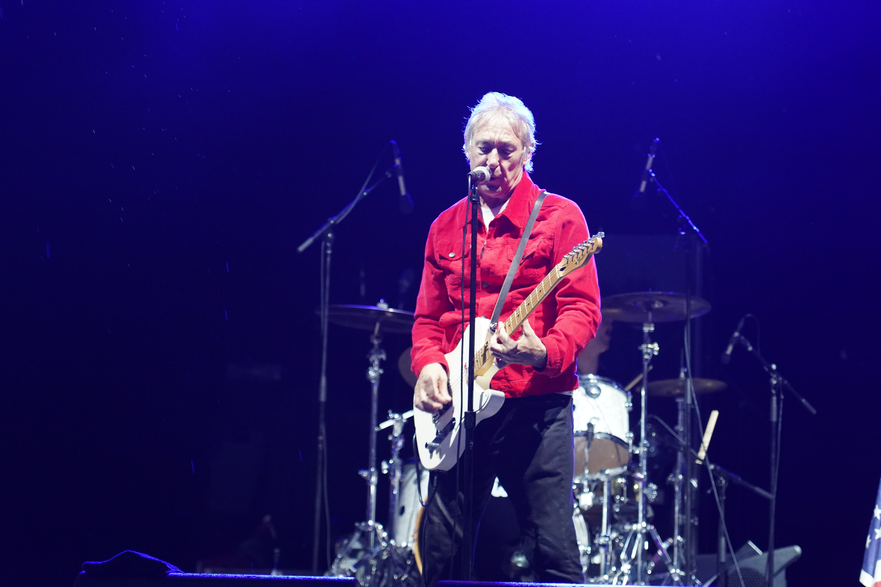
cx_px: 440
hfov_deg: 19.5
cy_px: 294
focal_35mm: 105
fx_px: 2569
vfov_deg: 13.0
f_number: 4
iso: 6400
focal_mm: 105
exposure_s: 1/160
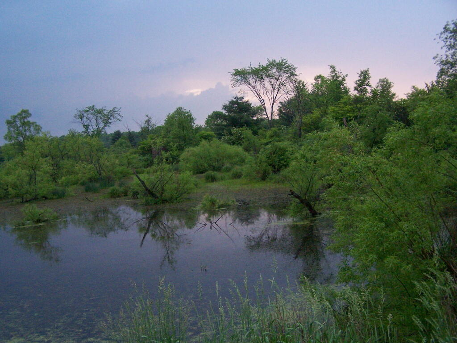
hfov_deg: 49.0
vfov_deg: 37.7
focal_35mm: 38
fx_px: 502
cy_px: 172
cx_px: 228
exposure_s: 1/125
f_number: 2.8
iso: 400
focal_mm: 6.3
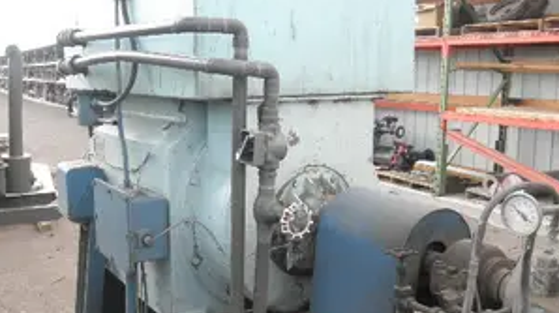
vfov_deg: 28.9
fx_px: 607
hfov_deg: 48.8
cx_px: 201
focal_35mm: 41
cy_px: 159
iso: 64
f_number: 3
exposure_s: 1/160
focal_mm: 5
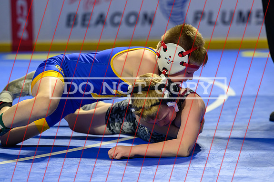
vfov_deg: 10.0
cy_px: 116
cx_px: 156
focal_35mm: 137
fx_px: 1042
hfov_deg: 15.0
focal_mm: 105
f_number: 2.8
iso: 1600
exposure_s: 1/800
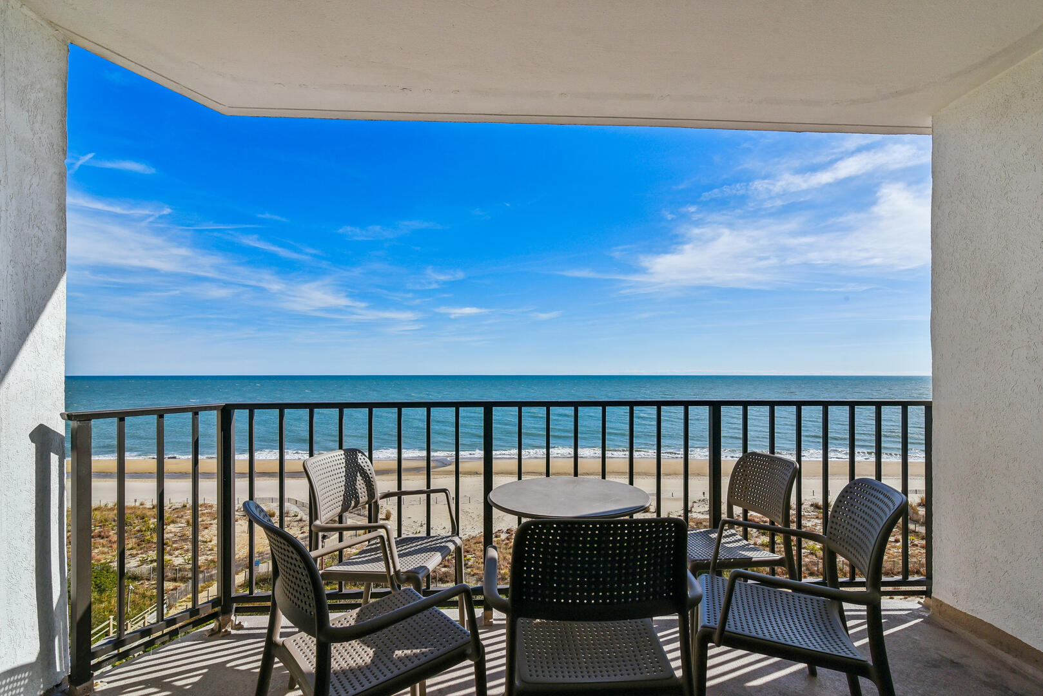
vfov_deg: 73.8
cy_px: 348
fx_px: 464
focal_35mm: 16
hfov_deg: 96.7
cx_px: 522
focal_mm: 16
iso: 200
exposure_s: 1/500
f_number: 11
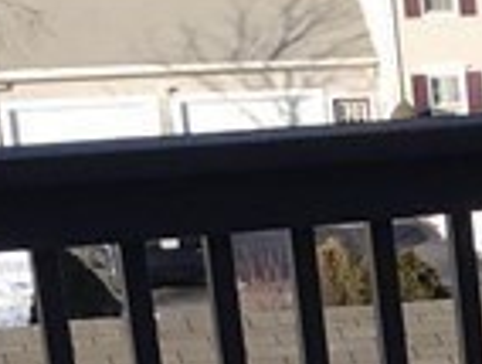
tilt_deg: -18.3
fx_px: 2915
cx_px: 1202
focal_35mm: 209
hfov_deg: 8.5
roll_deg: -0.7
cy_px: 772
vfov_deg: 6.9
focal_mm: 4.15
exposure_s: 1/538
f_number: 2.2
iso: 25
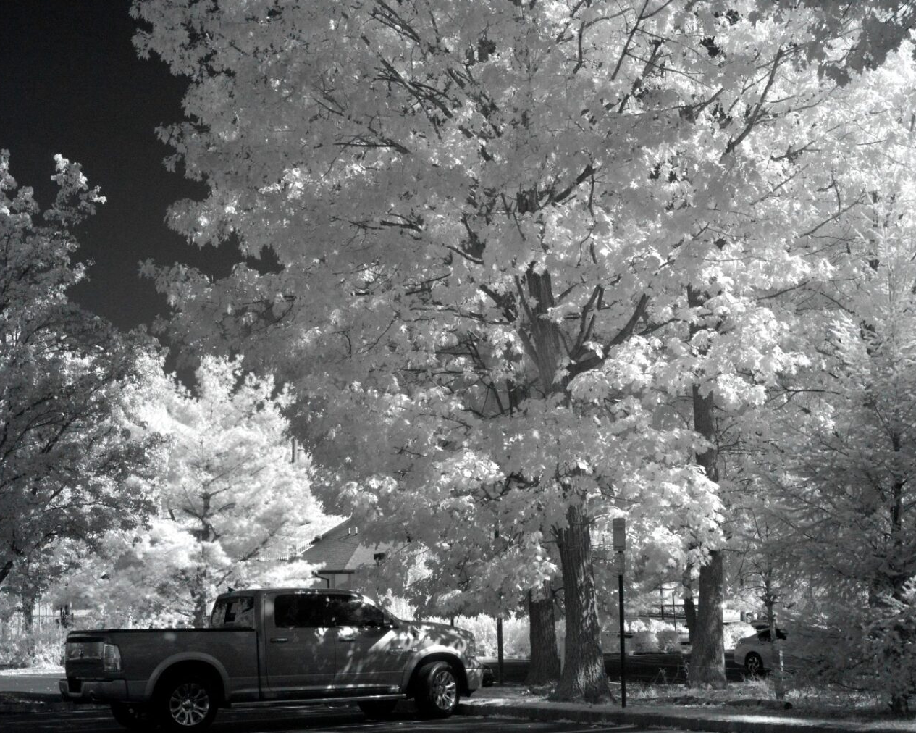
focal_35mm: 57
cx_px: 525
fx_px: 1545
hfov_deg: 33.0
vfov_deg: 26.7
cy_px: 366
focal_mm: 50
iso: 6400
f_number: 14
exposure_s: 1/1600
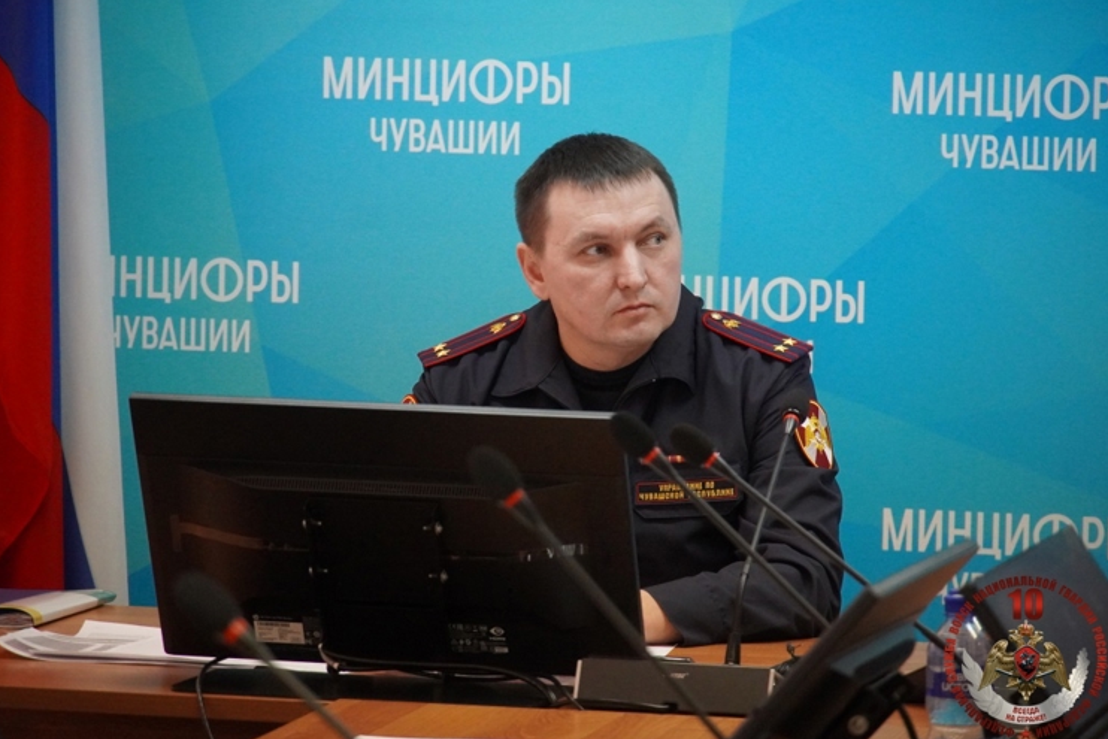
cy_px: 370
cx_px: 553
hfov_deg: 10.1
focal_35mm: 205
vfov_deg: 6.7
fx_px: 6295
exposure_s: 1/250
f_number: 5.6
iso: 6400
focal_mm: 135
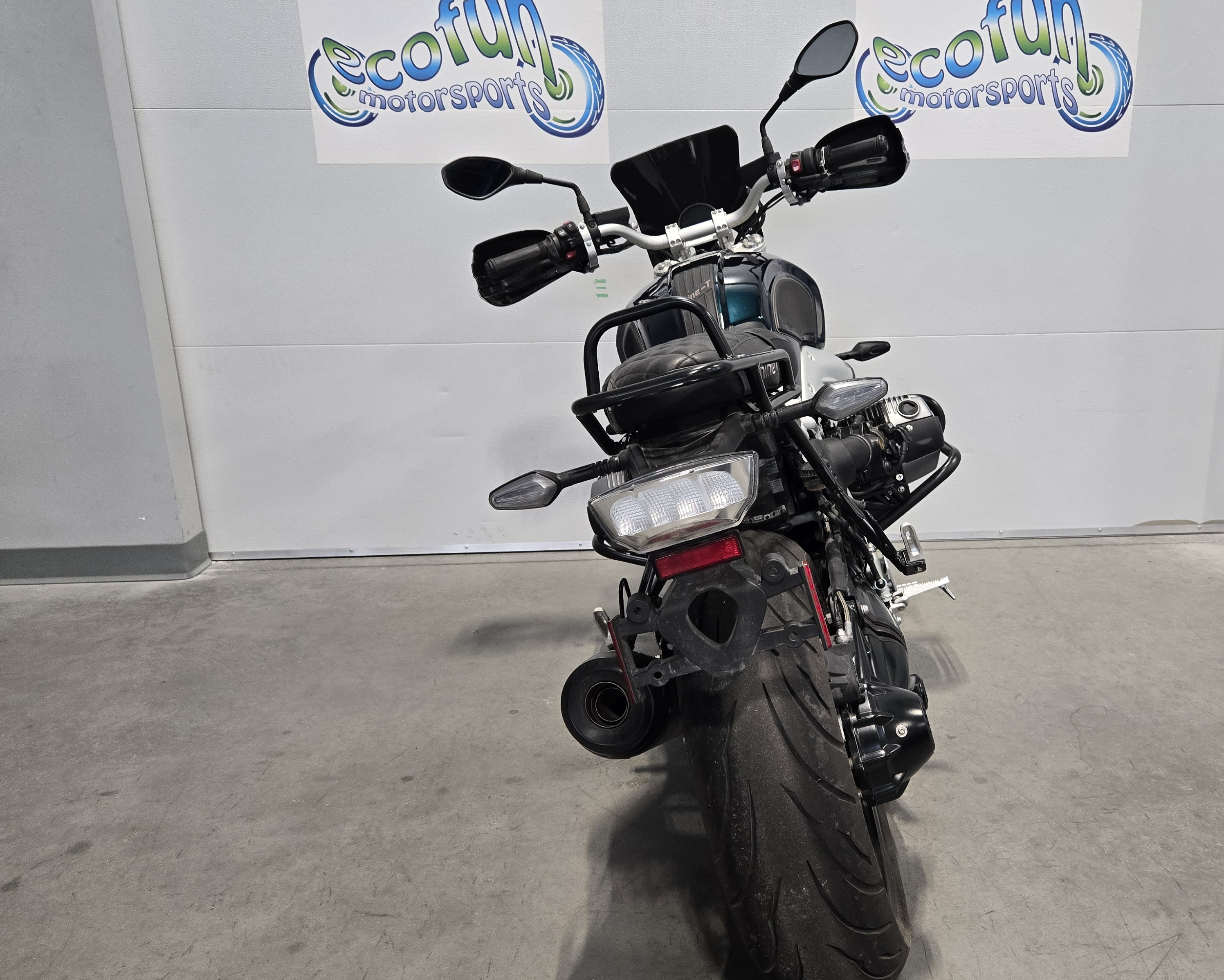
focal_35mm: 30
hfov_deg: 58.1
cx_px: 761
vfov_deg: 48.5
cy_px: 496
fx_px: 1087
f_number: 1.8
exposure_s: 1/120
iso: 200
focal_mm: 5.4
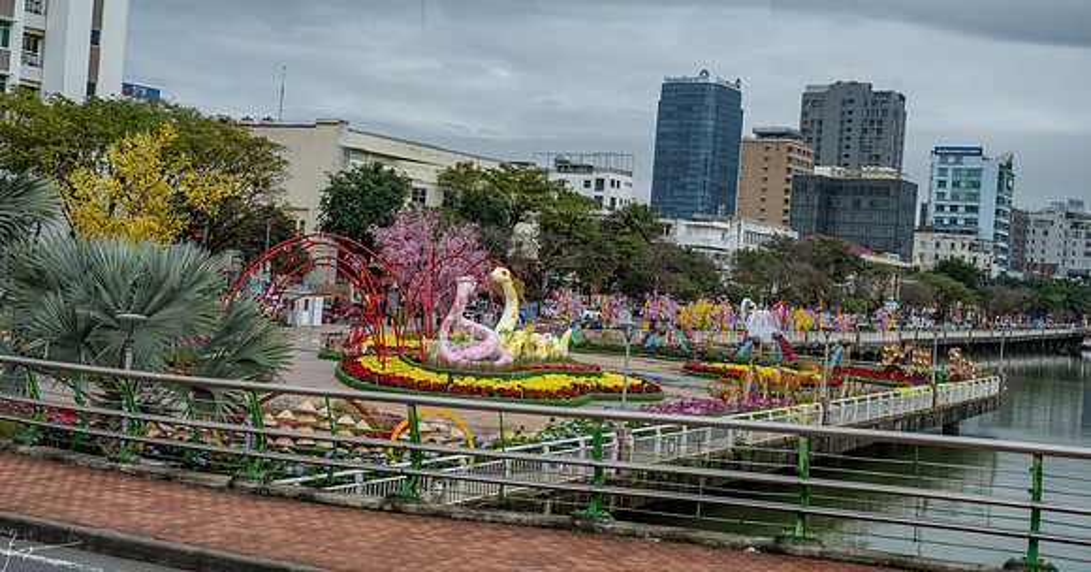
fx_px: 1278
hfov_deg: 46.2
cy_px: 277
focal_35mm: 45
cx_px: 527
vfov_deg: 25.2
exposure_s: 1/1000
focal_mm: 39
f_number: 4.5
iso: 320
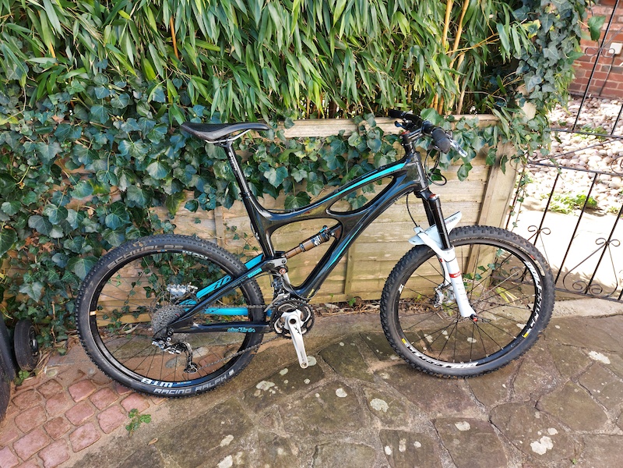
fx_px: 432
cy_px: 234
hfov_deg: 71.6
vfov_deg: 56.8
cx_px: 312
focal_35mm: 24
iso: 32
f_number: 1.8
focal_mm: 5.23
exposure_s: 1/100
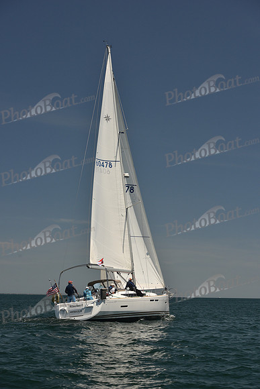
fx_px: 758
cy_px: 194
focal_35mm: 70
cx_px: 130
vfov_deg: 28.8
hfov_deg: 19.5
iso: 250
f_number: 7.1
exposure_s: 1/800
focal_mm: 70
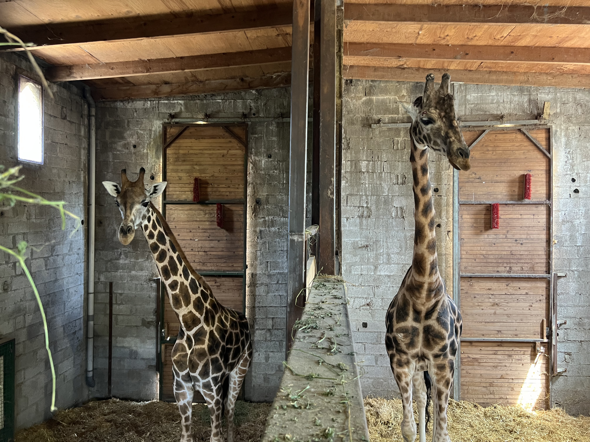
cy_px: 221
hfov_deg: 67.3
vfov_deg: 53.1
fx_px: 443
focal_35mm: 26
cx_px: 295
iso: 320
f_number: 1.5
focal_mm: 5.7
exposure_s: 1/60
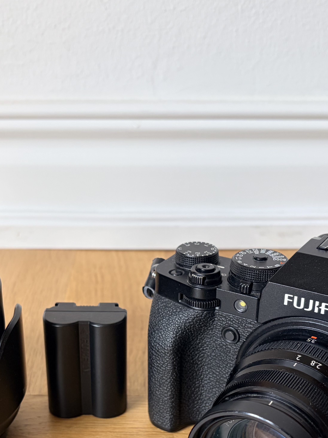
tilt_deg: -26.5
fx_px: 644
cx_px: 154
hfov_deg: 28.6
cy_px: 306
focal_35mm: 51
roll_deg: +0.0
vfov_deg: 36.9
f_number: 1.6
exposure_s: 1/121
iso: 125
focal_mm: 5.96
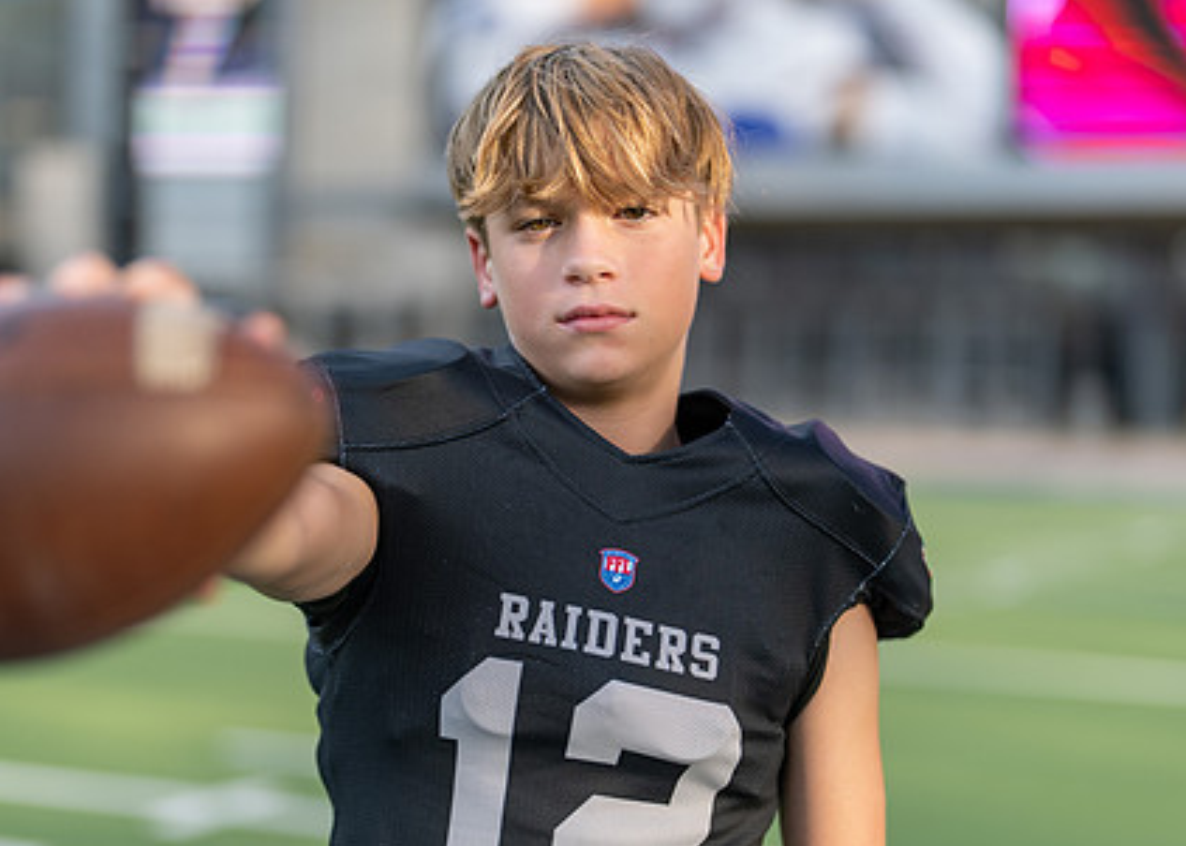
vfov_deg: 19.8
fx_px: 2424
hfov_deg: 27.5
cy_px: 489
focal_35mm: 72
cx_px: 565
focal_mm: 50
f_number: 1.2
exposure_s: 1/2500
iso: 100
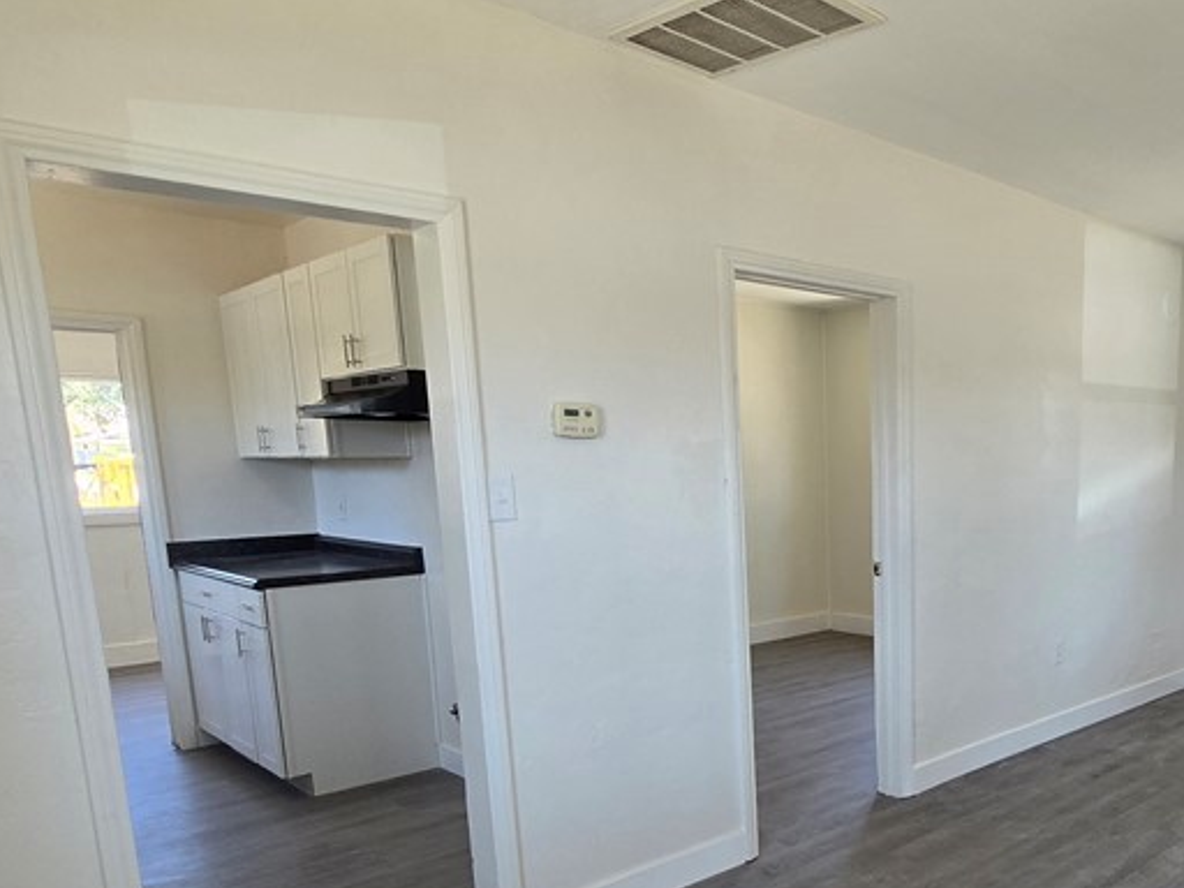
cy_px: 627
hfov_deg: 62.4
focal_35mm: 26
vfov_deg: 51.5
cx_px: 925
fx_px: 889
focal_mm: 2.2
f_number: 2.2
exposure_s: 1/120
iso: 100
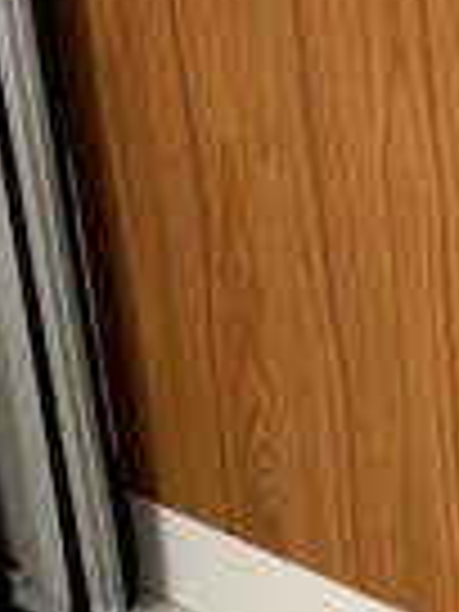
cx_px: 864
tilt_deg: -15.7
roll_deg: +1.6
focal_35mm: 102
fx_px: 1803
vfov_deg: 18.5
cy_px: -61
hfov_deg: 12.9
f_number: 1.8
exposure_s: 1/50
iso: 160
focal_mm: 4.25
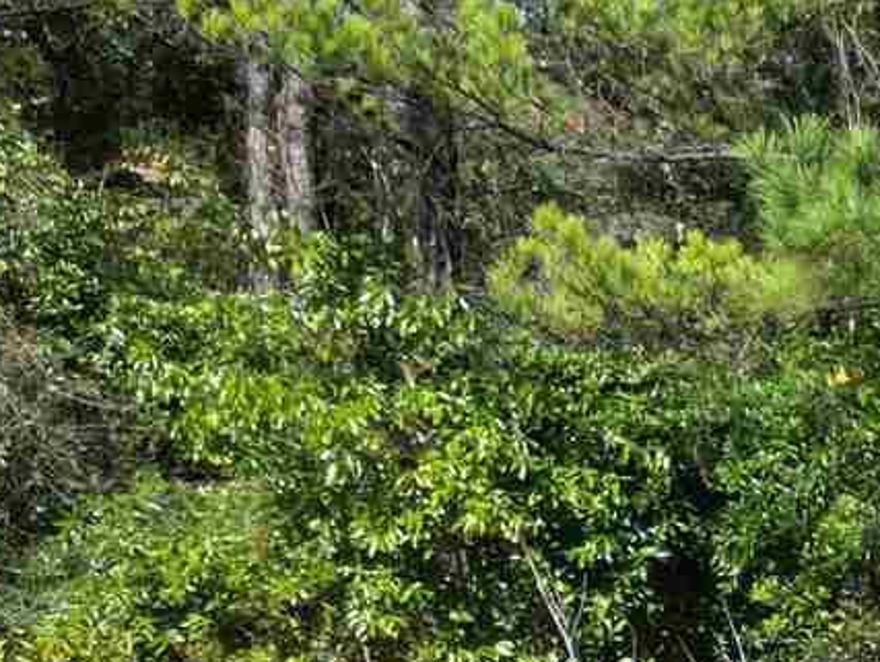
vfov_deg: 12.7
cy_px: 691
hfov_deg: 14.7
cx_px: 1653
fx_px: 2926
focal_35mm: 115
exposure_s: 1/1250
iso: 100
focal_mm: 6.72
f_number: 1.7
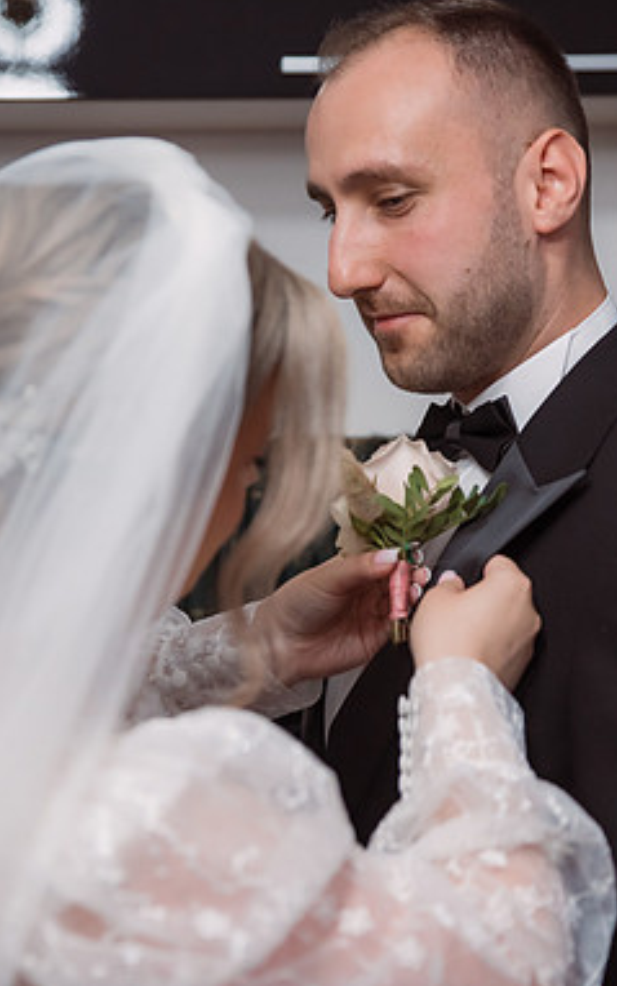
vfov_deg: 21.9
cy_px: 492
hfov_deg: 13.8
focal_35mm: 95
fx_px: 2554
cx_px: 392
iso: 1600
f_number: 2.8
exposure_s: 1/200
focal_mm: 58
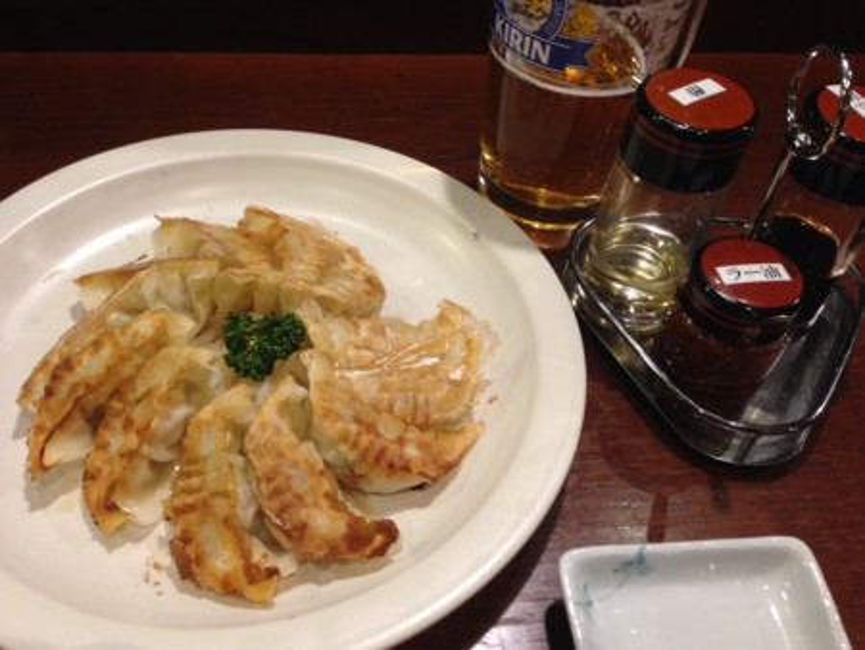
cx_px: 432
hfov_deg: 55.3
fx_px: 825
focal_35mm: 33
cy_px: 325
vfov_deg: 43.0
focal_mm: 4.12
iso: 100
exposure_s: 1/20
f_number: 2.4
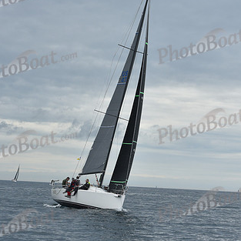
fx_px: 969
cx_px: 117
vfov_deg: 14.2
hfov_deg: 14.2
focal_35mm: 123
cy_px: 95
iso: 250
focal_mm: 78
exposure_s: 1/800
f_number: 9
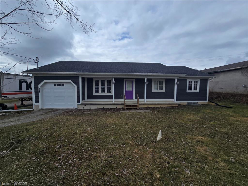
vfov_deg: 89.9
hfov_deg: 106.2
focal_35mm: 13
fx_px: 93
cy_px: 93
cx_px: 124
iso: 50
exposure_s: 1/3001
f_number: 2.2
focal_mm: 2.2
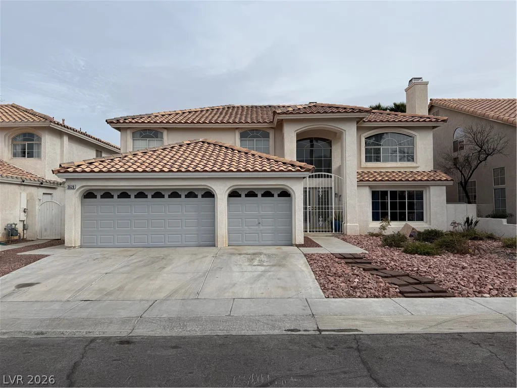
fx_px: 358
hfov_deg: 71.6
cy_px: 194
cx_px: 258
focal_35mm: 24
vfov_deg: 56.8
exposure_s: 1/7353
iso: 80
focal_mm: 6.76
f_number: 1.78
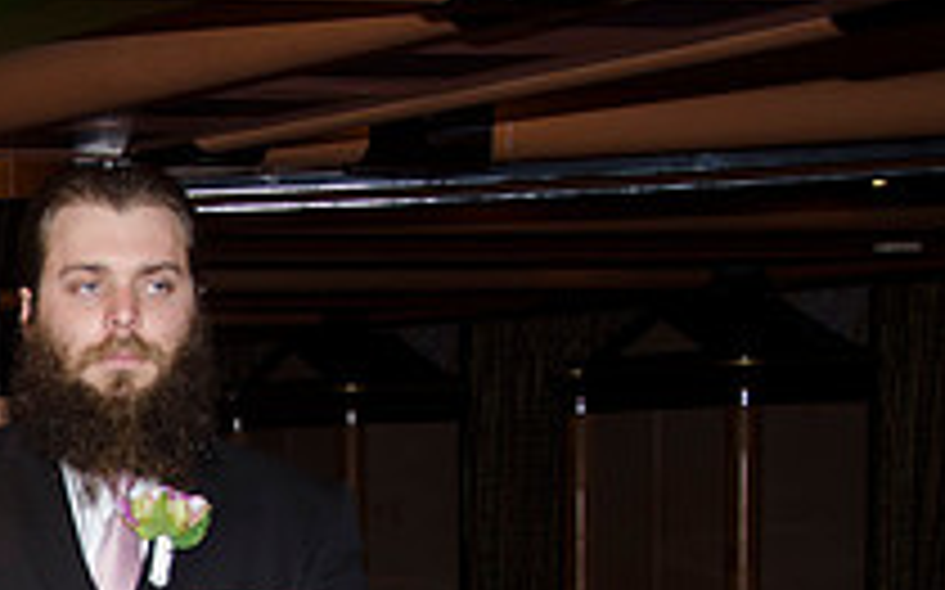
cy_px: 685
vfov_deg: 9.6
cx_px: -342
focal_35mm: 135
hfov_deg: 14.7
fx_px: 3475
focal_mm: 32
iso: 400
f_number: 5.6
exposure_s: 1/60
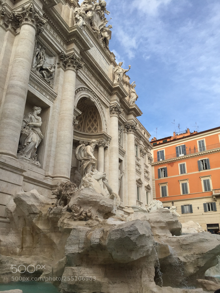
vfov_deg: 61.7
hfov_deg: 48.2
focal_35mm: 29
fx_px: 246
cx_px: 110
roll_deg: -1.1
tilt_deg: +23.8
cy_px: 146
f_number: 2.2
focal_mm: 4.15
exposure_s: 1/1130
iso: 32
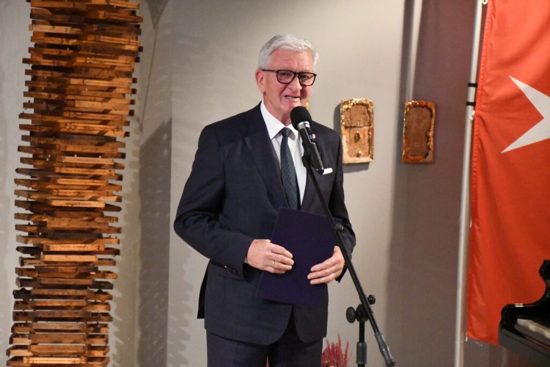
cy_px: 184
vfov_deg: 13.0
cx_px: 275
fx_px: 1604
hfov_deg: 19.5
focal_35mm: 105
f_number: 5.6
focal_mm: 70
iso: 20000
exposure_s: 1/160
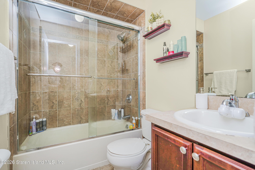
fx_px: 113
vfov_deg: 73.7
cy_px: 85
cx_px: 128
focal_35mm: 16
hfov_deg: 96.7
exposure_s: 1/15
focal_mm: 16
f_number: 4
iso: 50
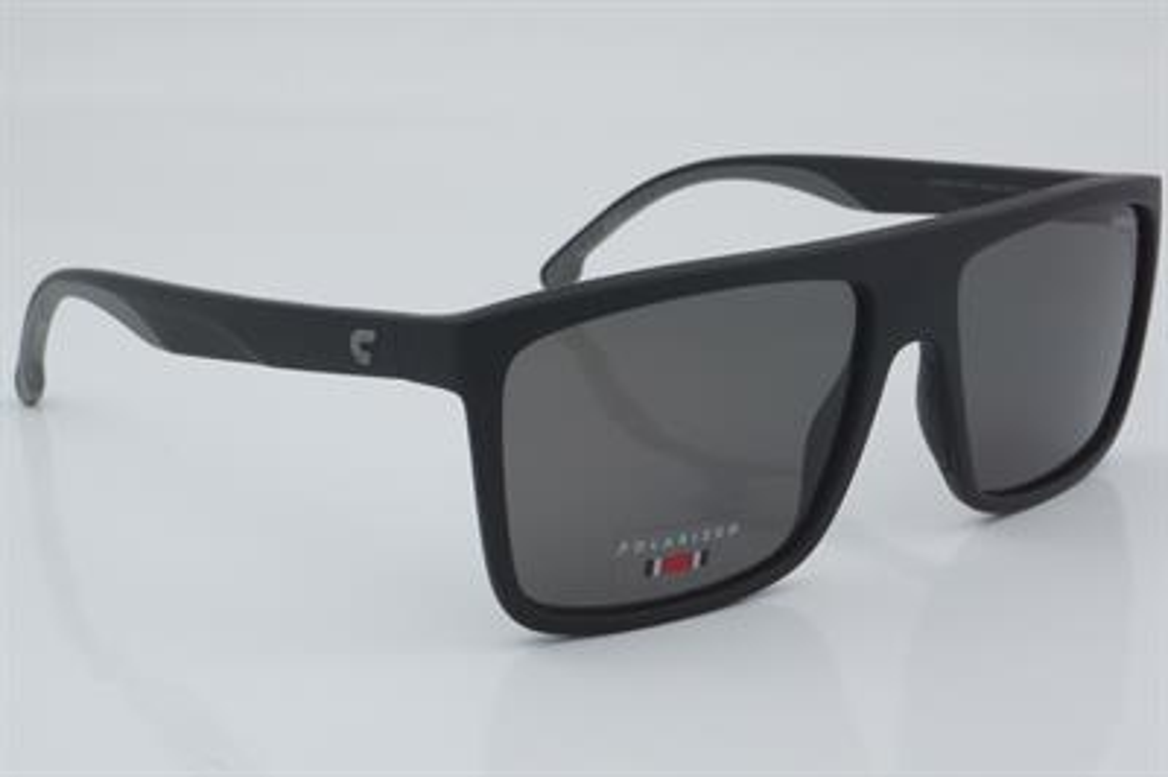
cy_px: 388
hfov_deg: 27.0
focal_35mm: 75
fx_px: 2431
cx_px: 584
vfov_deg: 18.2
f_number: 32
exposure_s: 1/4
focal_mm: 50
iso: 100
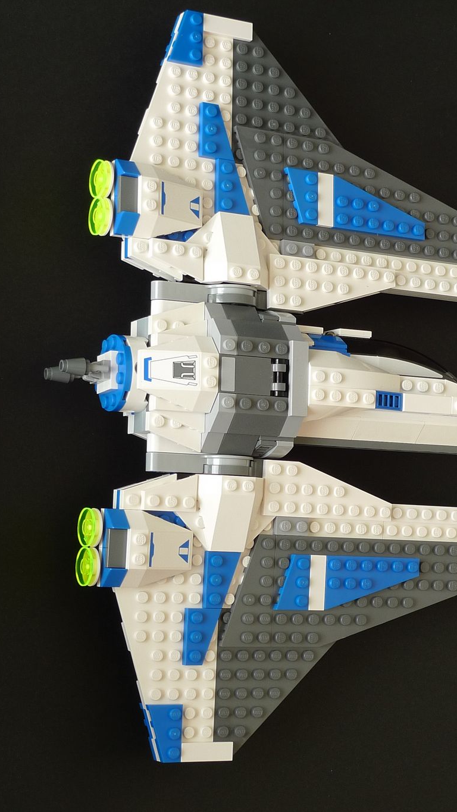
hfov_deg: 14.5
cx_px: 384
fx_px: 1788
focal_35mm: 83
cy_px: 406
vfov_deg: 25.6
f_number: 4
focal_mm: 12.1
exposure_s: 1/30
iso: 80
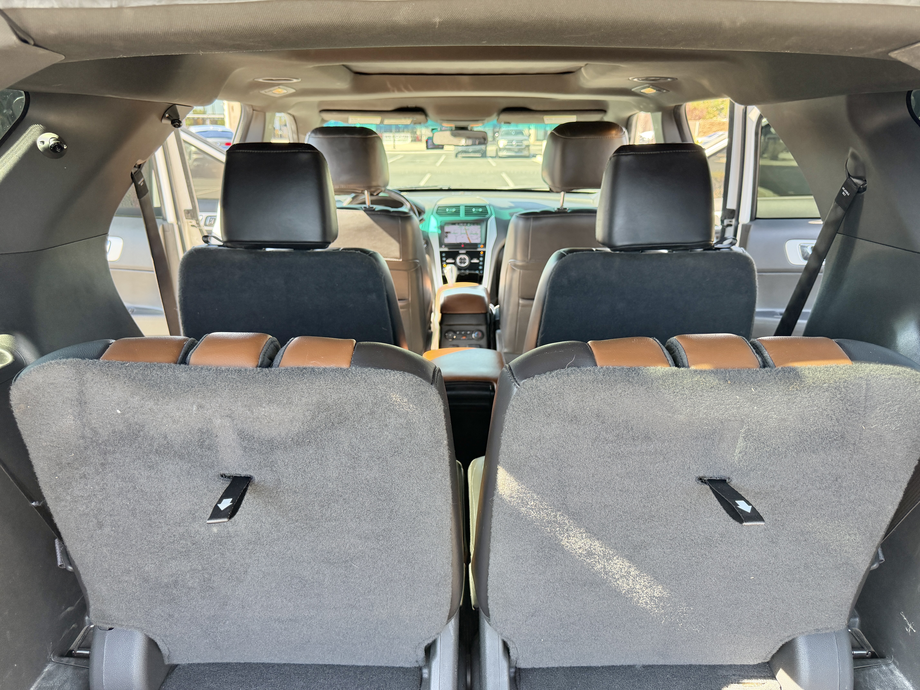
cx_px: 460
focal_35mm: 24
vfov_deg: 56.8
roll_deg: -1.4
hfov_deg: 71.6
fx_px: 638
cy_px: 345
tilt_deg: -18.0
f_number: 1.78
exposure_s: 1/206
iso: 200
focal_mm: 6.76
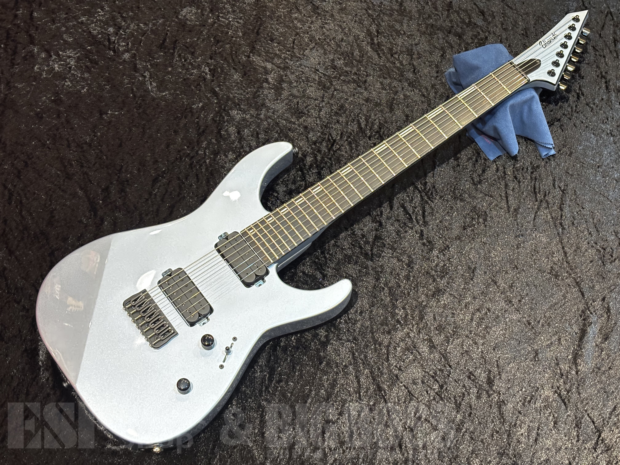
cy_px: 232
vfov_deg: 28.0
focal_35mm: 52
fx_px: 931
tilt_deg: -62.4
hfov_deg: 36.8
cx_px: 310
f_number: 1.6
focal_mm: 5.96
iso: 400
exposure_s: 1/24
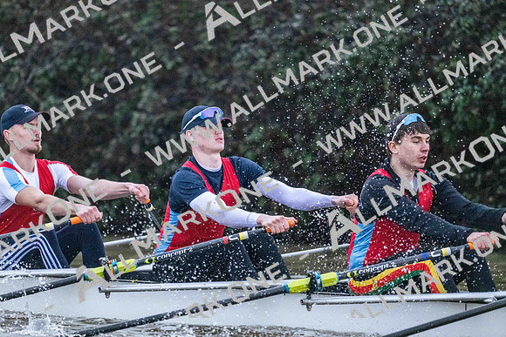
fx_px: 5623
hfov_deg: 5.2
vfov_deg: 3.4
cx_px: 253
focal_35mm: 400
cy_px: 168
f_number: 4.5
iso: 18000
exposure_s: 1/1600
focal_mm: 400
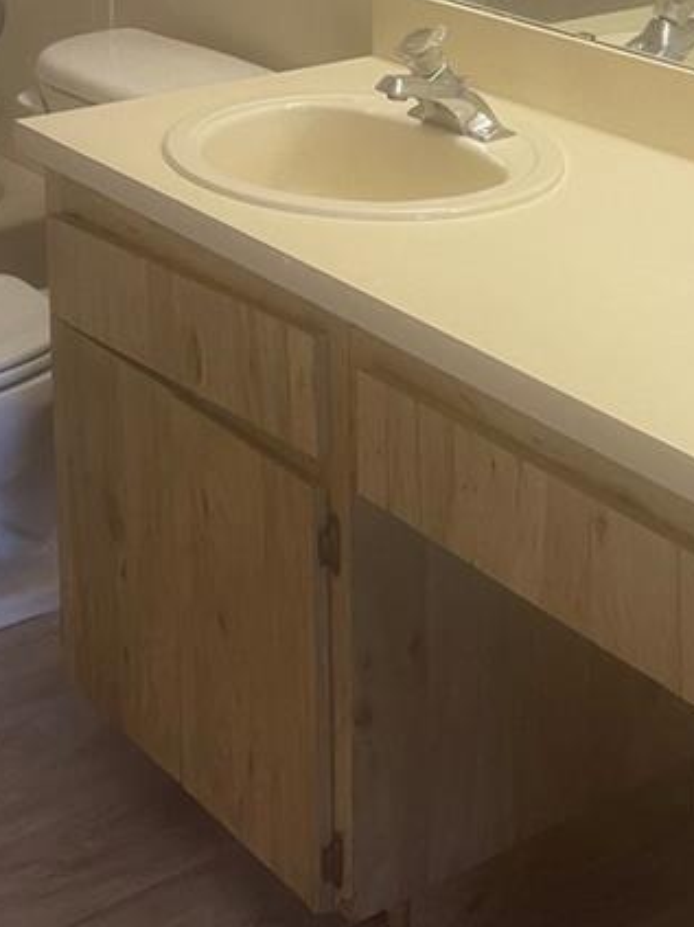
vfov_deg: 26.3
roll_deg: -0.6
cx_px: 377
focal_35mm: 71
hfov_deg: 20.7
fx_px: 1899
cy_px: 50
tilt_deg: -14.2
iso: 100
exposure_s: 1/60
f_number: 1.6
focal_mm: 5.1
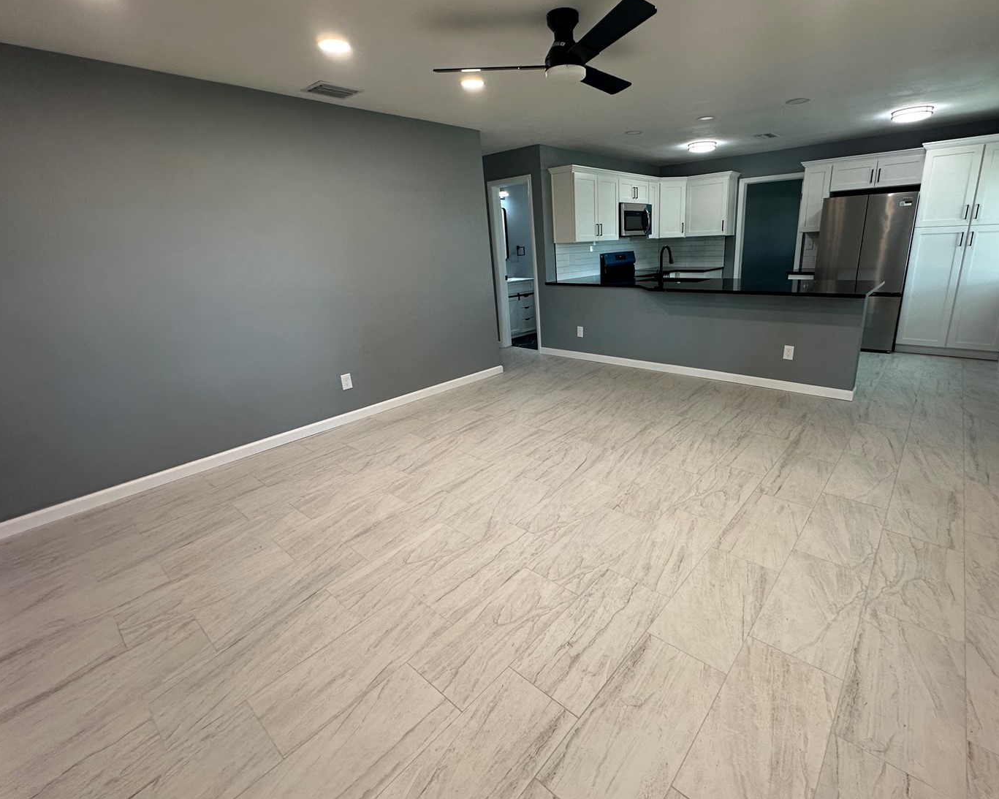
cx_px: 569
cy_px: 385
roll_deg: +1.3
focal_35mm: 16
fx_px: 473
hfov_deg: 92.5
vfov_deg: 80.3
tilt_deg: -16.1
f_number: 2.2
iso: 160
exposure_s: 1/120
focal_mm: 2.22
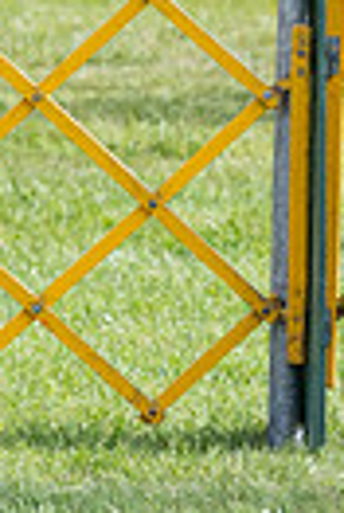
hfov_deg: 1.5
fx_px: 12831
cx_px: 1041
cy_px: -44
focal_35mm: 900
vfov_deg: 2.3
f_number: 5.6
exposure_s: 1/1250
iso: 400
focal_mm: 155
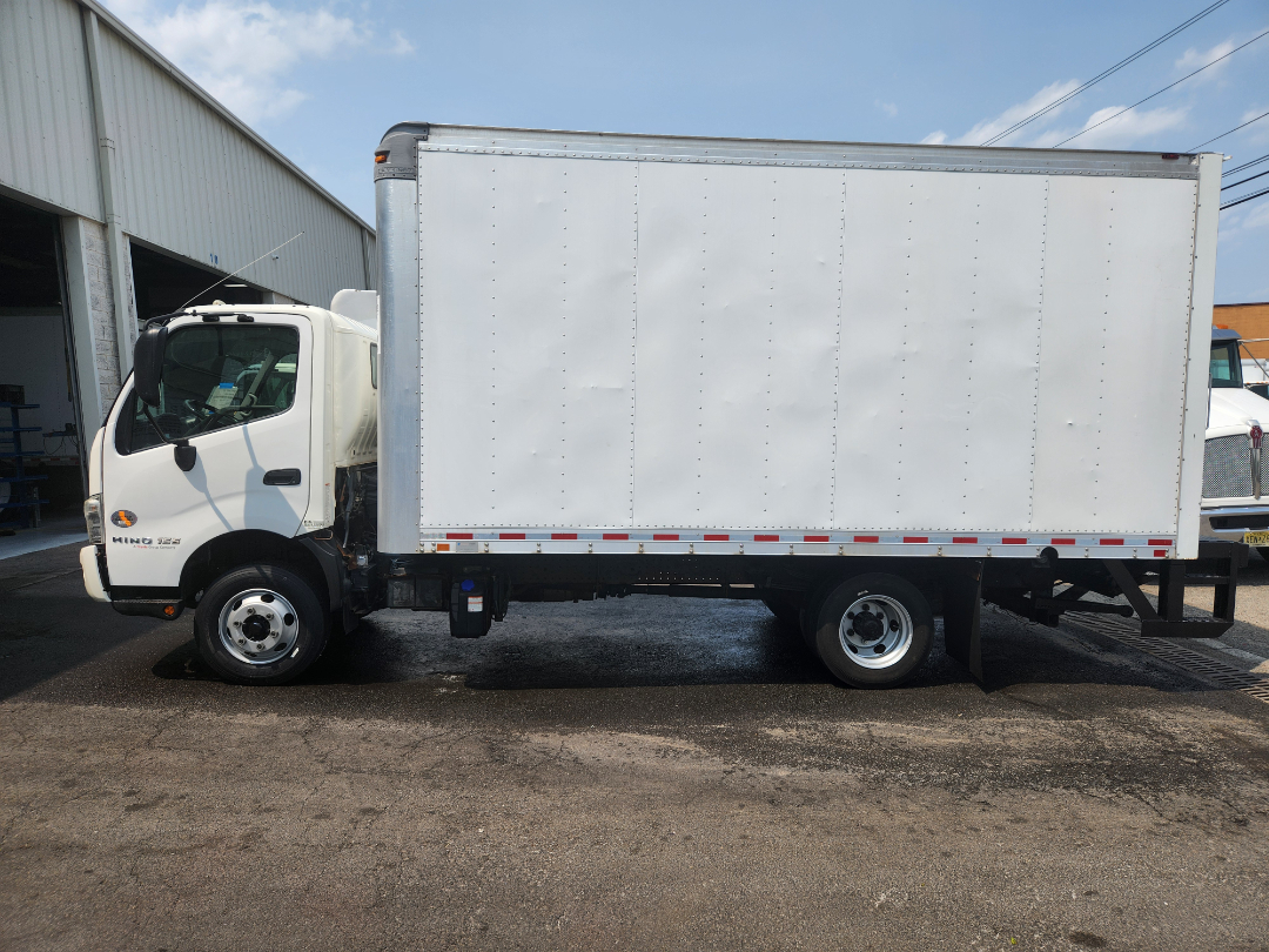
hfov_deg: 73.9
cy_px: 476
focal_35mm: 23
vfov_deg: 58.9
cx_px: 634
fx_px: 843
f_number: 1.8
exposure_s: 1/1994
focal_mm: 5.4
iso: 20
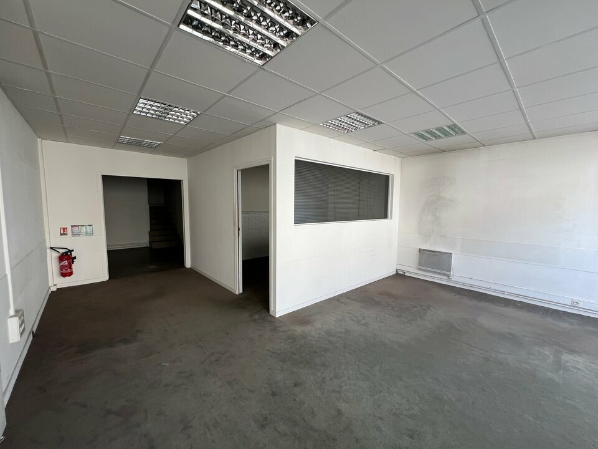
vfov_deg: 89.9
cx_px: 299
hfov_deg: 106.2
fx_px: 225
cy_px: 224
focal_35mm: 13
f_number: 1.8
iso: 40
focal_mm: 1.57
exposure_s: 1/99
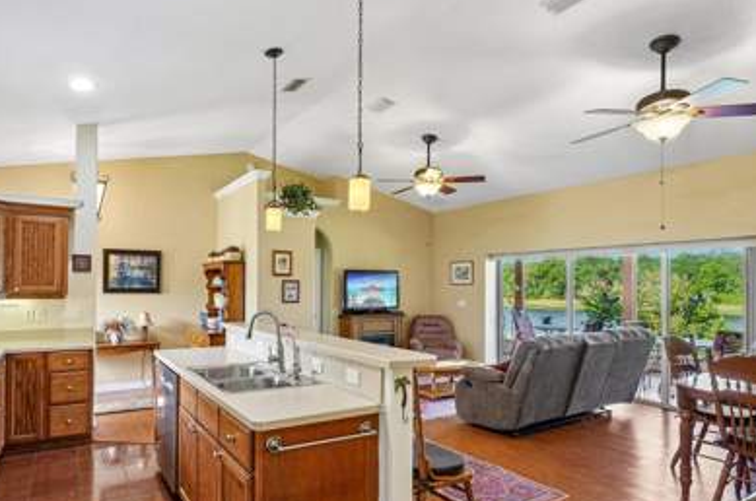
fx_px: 440
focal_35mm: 21
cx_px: 317
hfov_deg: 80.7
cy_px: 279
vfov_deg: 59.2
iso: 400
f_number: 10
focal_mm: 17
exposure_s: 1/5
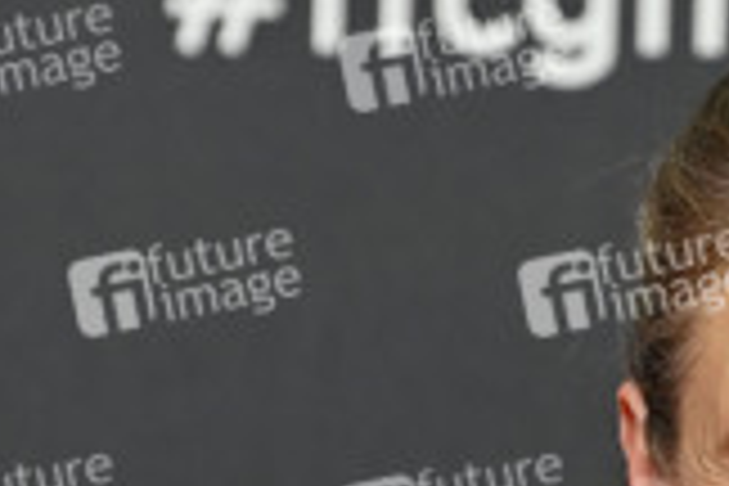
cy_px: 621
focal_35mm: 446
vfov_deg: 3.1
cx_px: 965
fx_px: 9031
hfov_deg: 4.6
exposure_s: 1/320
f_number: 5
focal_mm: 160
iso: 1250
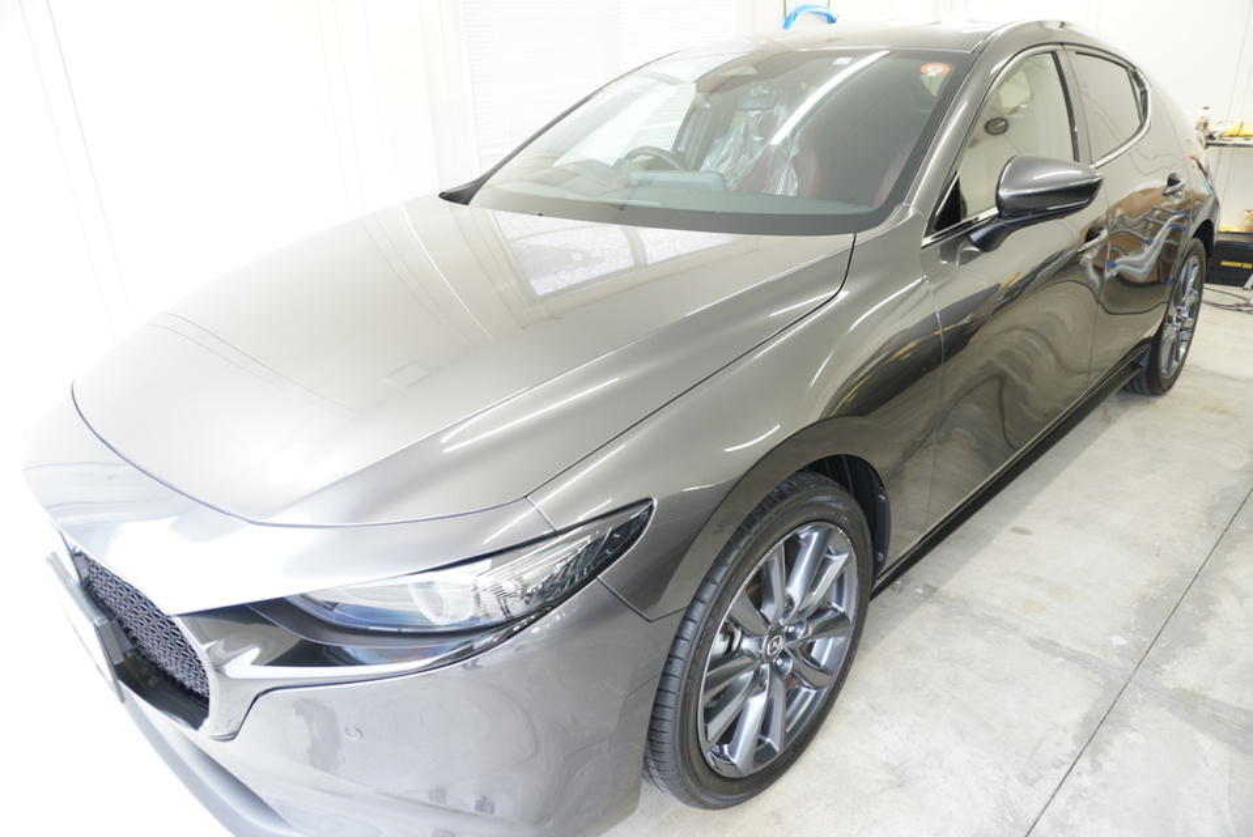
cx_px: 626
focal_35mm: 24
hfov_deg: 73.7
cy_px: 418
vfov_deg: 53.2
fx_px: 836
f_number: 3.5
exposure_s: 1/30
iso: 200
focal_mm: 16
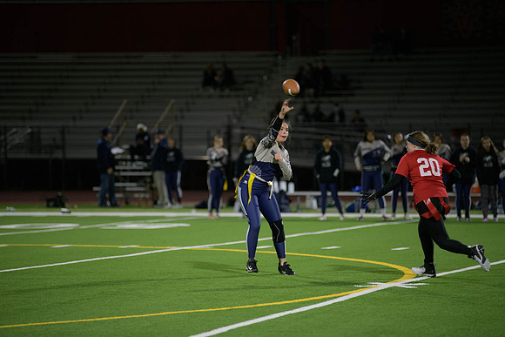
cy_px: 168
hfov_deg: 11.7
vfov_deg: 7.9
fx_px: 2455
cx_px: 252
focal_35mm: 175
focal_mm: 175
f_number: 2.8
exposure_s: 1/640
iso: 2200
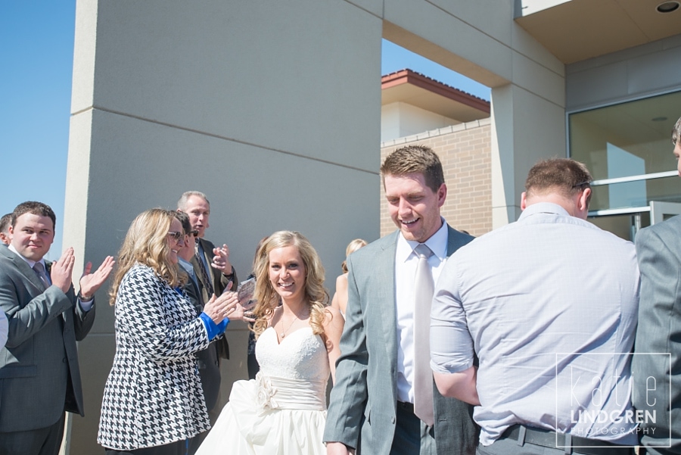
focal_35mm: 35
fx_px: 662
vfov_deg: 37.9
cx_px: 340
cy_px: 228
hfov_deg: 54.4
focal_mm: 35
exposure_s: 1/4000
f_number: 3.5
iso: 320
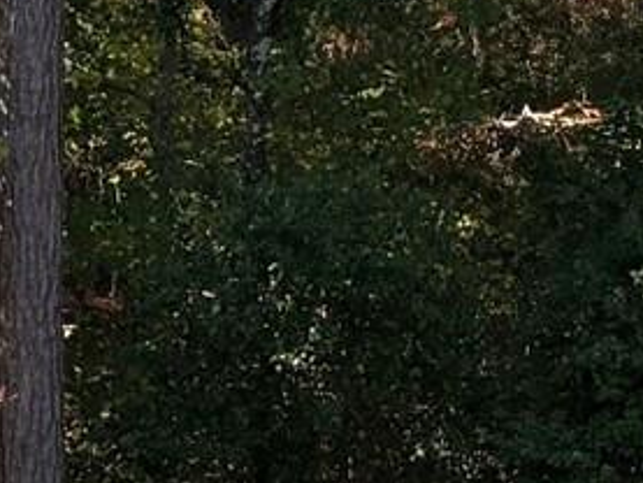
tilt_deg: +14.6
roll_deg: +0.5
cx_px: 35
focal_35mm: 192
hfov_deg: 10.2
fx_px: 3568
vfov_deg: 7.0
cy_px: -965
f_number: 1.6
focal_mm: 5.96
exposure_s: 1/831
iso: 50
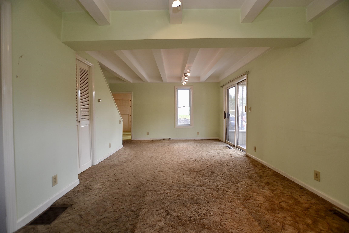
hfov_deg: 100.4
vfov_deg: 77.3
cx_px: 174
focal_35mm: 15
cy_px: 116
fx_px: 145
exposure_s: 1/60
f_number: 4
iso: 400
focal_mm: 10
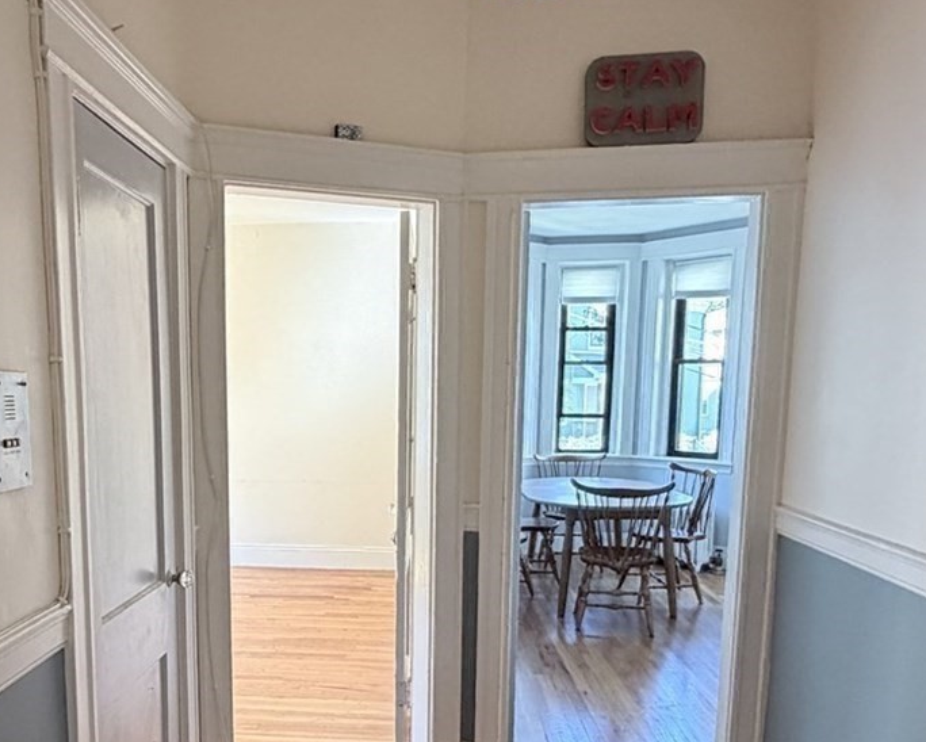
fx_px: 631
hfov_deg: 70.9
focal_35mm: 23
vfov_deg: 60.7
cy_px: 420
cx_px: 328
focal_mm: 2.22
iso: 400
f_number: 2.2
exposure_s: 1/60
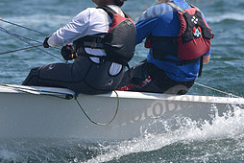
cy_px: 69
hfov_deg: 5.2
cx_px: 54
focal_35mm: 399
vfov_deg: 3.5
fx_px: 2707
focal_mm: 175
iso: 250
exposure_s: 1/1250
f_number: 5
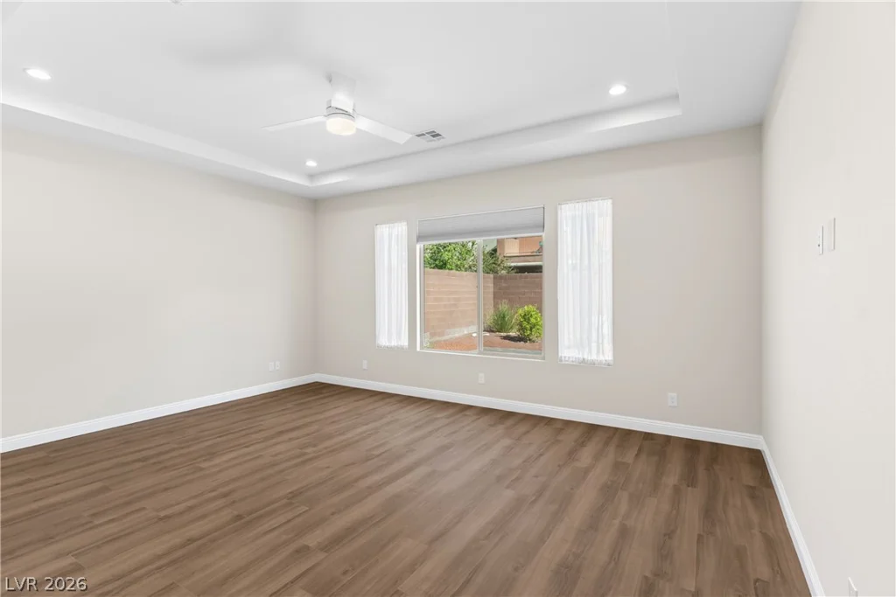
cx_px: 448
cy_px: 298
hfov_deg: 93.3
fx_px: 423
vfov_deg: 70.5
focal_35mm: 17
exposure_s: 1/2.5
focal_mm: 17
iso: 400
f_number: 8
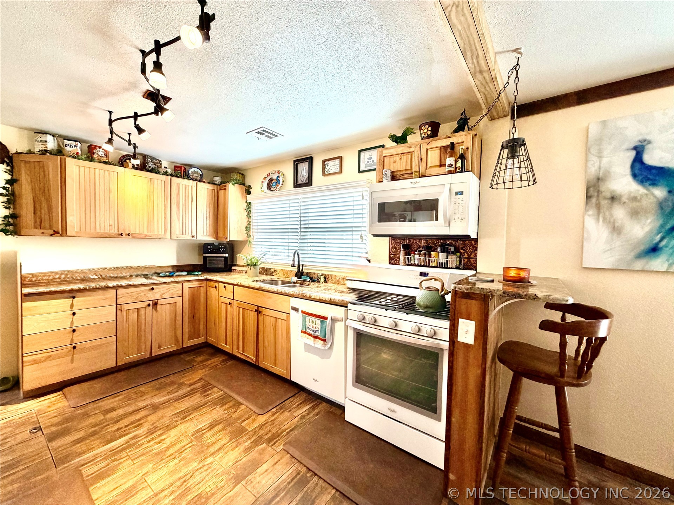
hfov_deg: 102.1
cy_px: 252
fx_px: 273
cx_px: 337
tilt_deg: -1.4
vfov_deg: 85.7
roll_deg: -0.9
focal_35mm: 14
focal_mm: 2.22
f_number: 2.2
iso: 250
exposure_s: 1/120
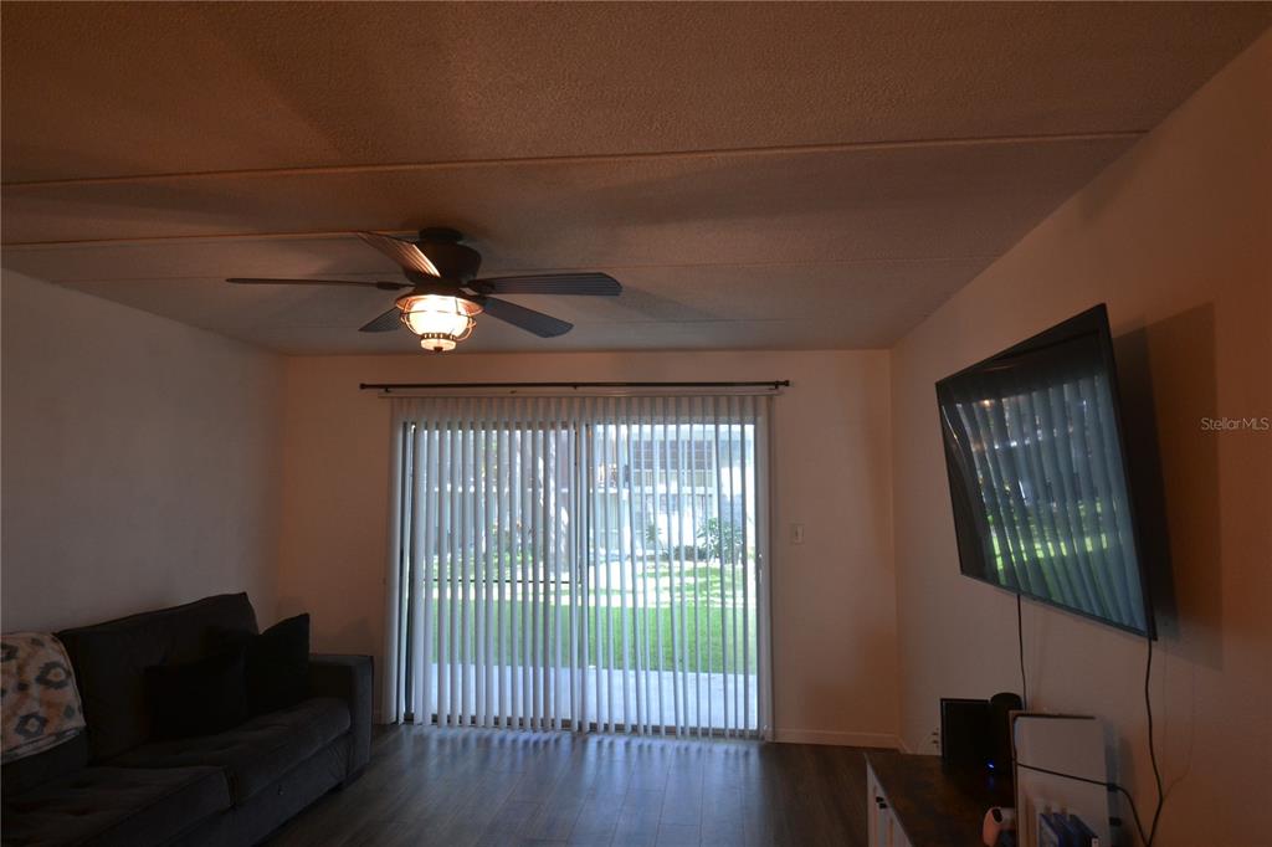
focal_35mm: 21
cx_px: 636
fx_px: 742
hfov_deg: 81.2
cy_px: 424
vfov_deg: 59.5
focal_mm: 14
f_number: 4
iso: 450
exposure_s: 1/60
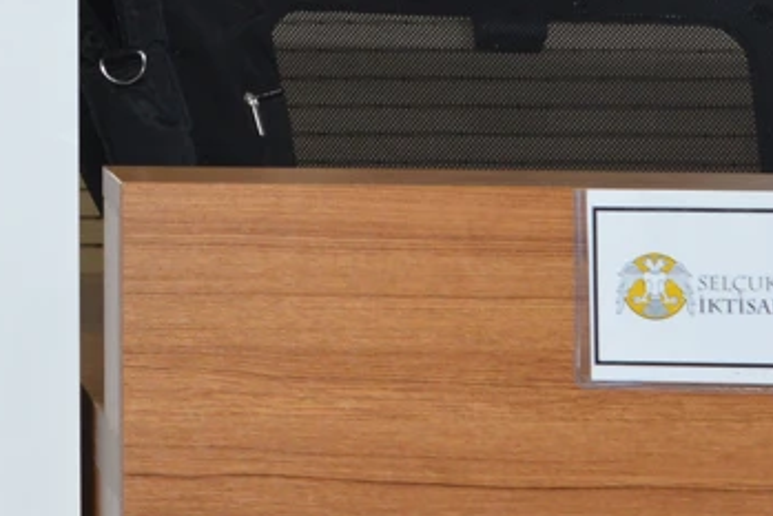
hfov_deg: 9.6
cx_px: -359
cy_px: -269
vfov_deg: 6.5
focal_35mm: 208
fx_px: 4468
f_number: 8
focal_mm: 55
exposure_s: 1/80
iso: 1600
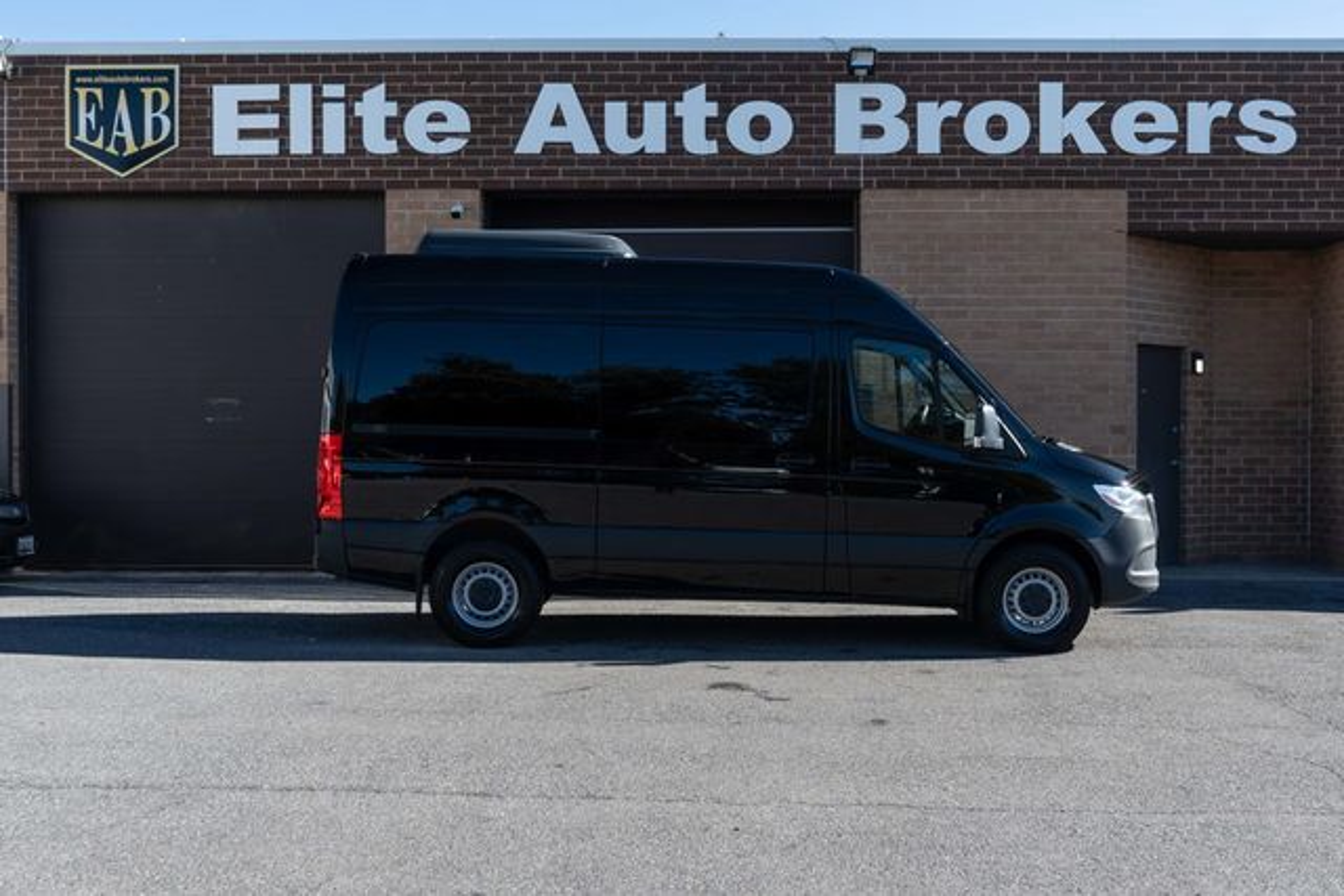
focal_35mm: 42
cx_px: 672
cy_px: 448
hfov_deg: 46.4
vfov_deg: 31.9
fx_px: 1568
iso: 160
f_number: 5
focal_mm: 28
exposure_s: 1/640
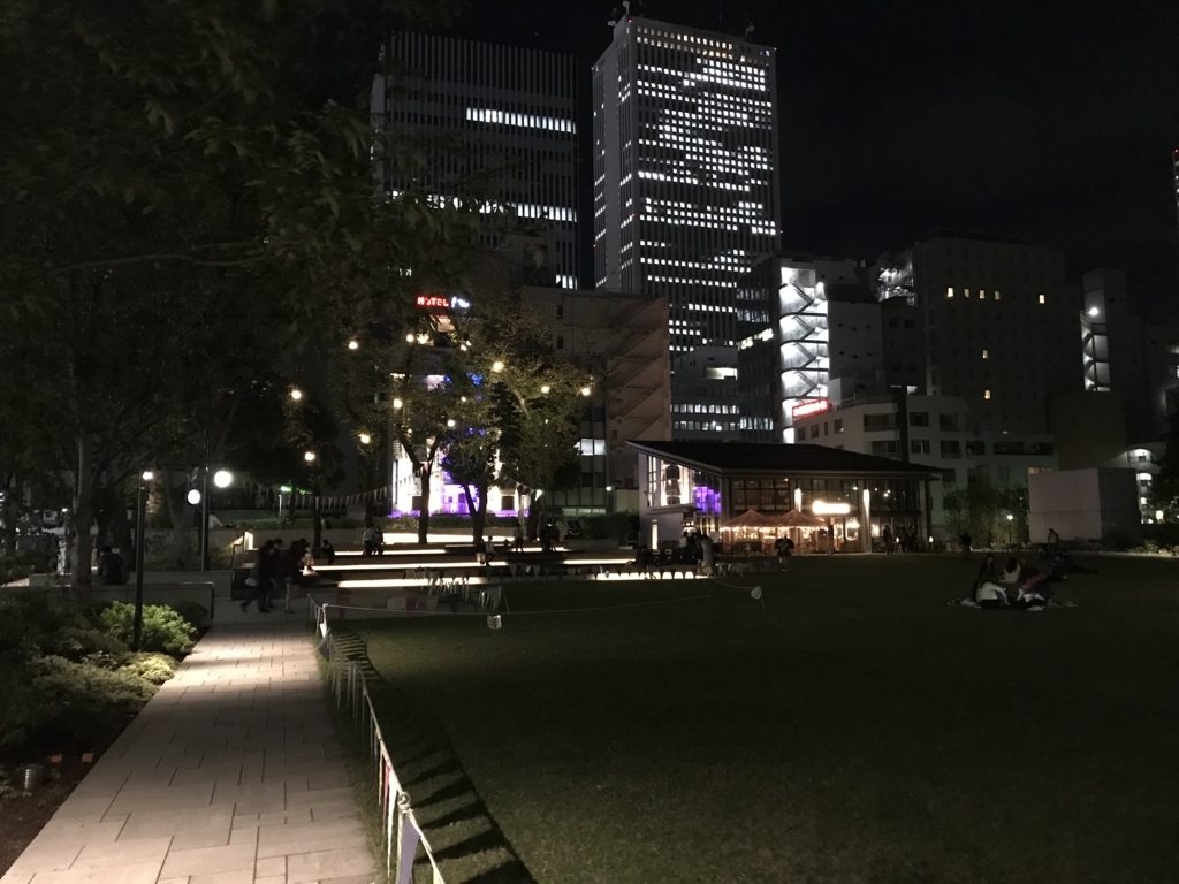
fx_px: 954
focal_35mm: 28
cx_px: 590
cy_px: 442
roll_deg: +1.3
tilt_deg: +7.1
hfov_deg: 63.4
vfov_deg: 49.7
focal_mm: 3.99
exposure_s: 1/4
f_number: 1.8
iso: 125
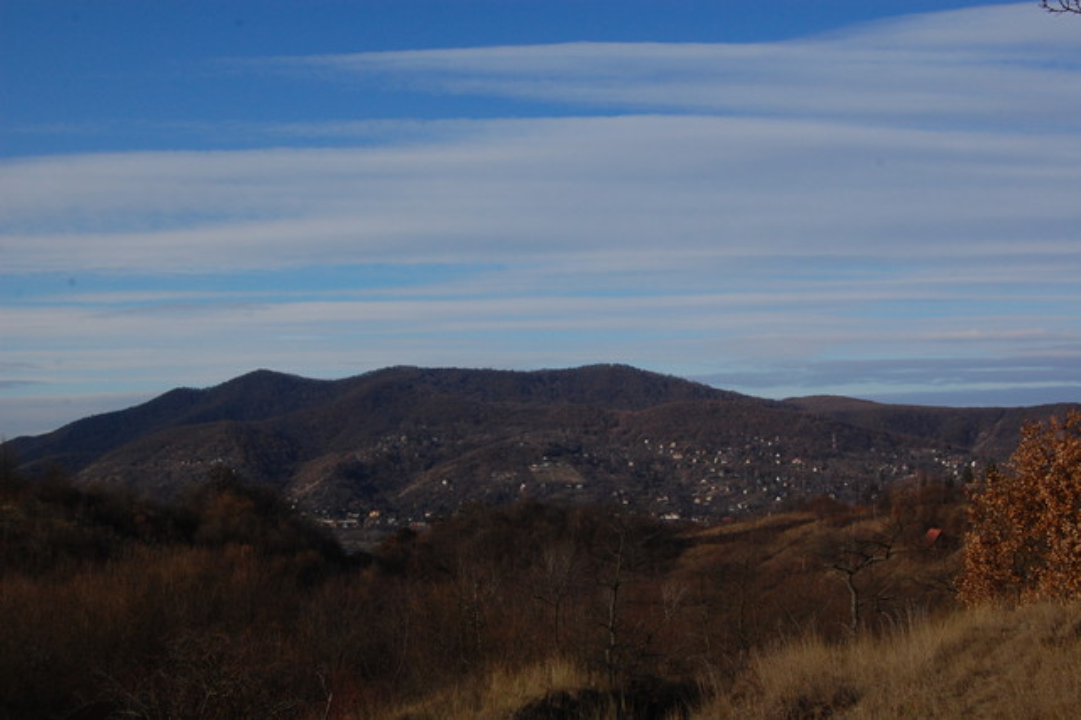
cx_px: 540
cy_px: 360
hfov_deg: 46.4
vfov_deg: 31.9
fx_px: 1260
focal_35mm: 42
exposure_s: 1/640
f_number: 13
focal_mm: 28
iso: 400
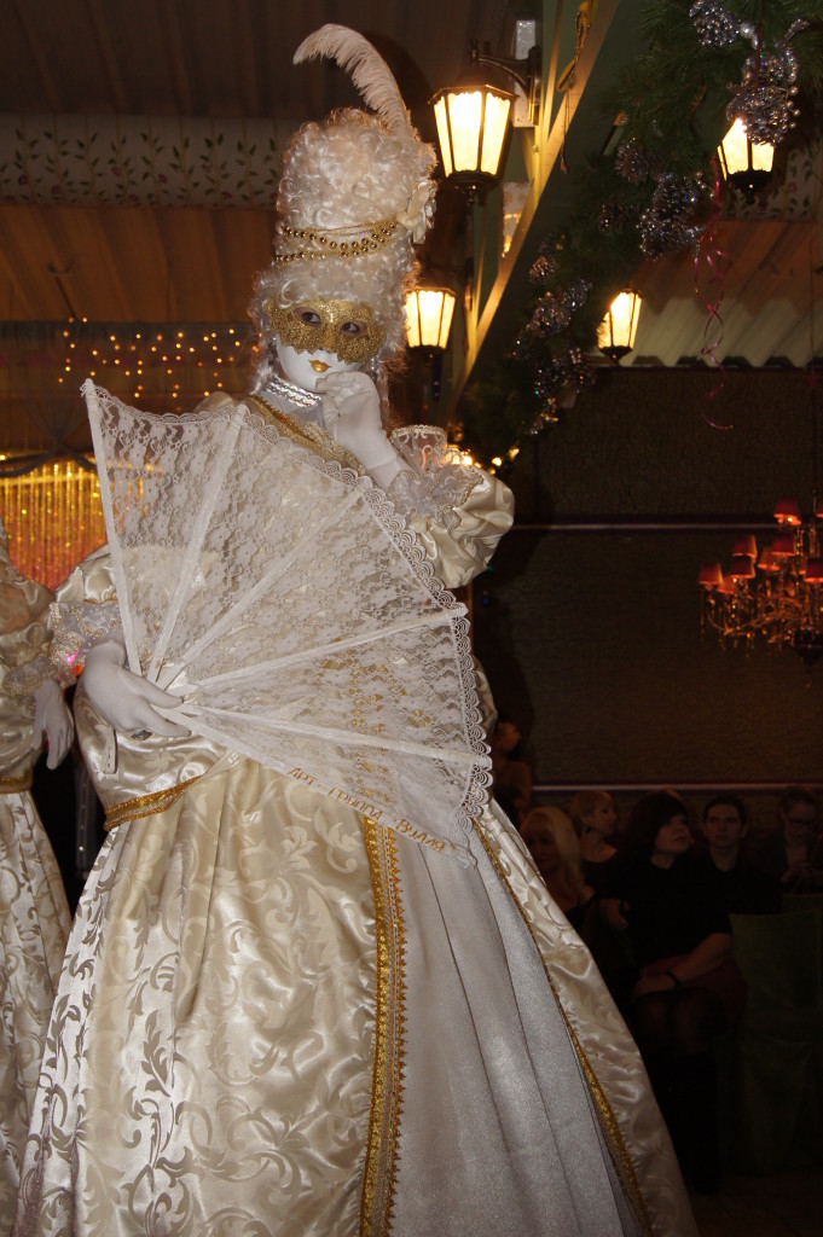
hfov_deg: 25.7
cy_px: 618
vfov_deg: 37.9
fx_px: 1803
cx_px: 412
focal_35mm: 52
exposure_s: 1/60
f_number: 5
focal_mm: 35
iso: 800
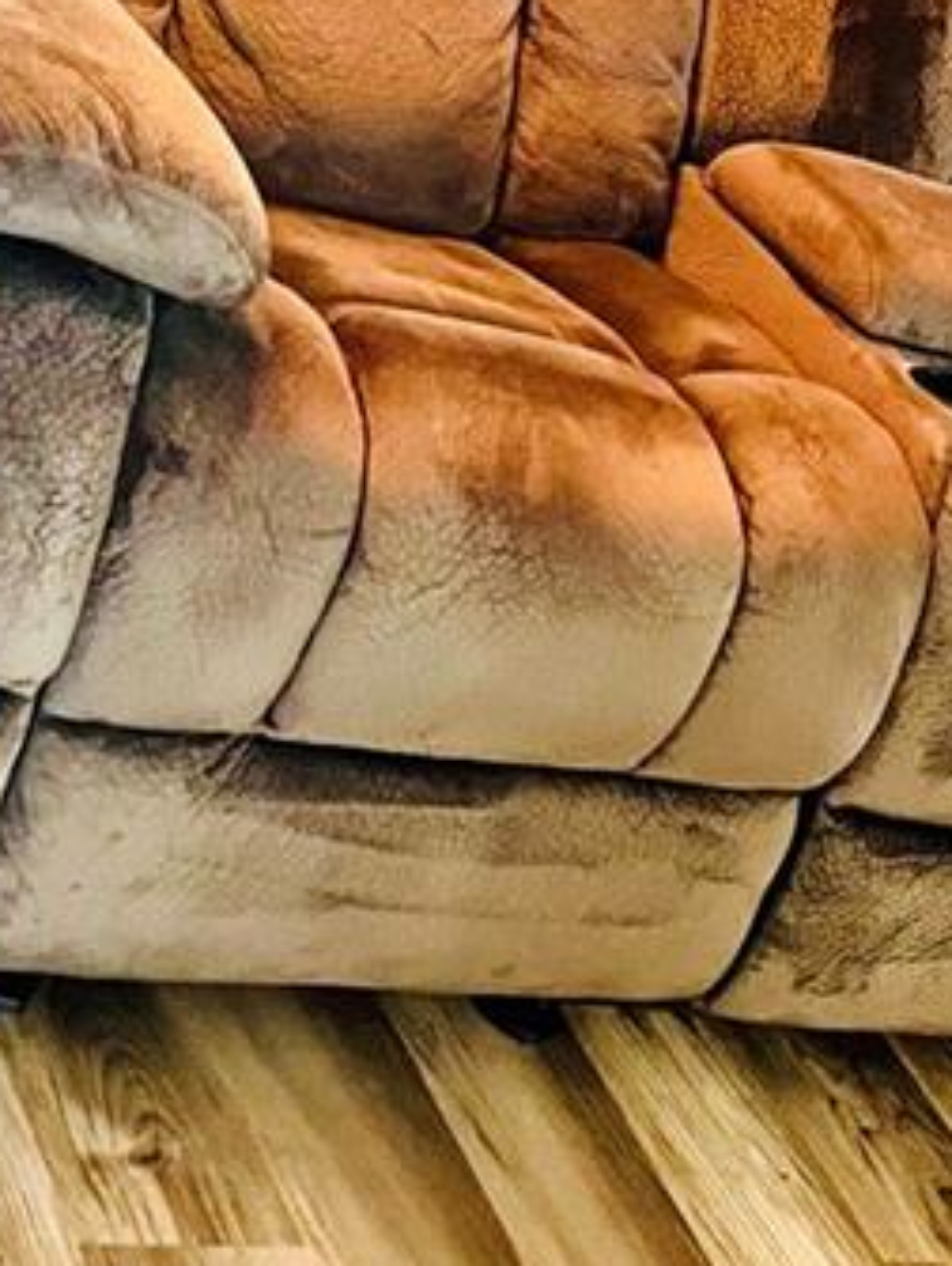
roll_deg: -27.3
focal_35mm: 93
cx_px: 1587
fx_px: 3404
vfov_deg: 20.8
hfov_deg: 14.4
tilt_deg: -11.8
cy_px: 253
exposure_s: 1/60
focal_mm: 5.1
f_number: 1.6
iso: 320
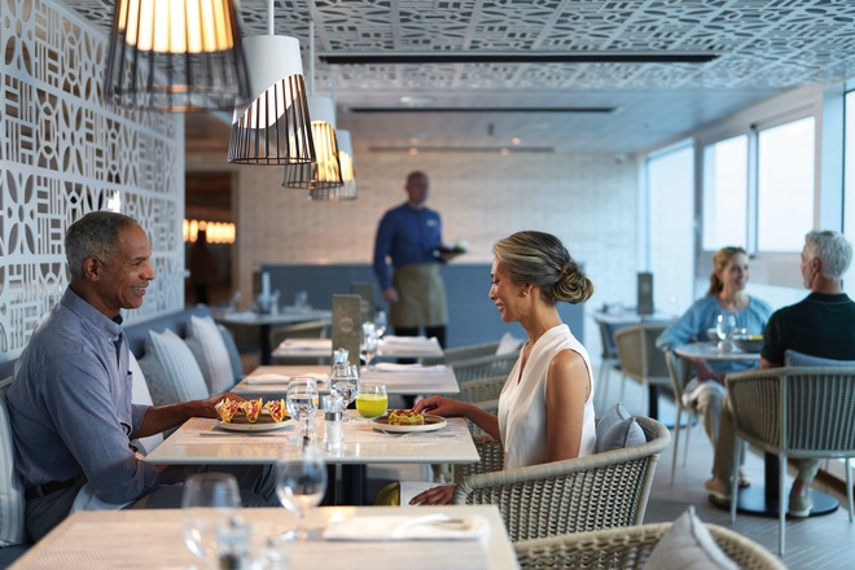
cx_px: 428
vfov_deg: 27.0
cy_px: 285
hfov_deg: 39.6
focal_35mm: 50
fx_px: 1187
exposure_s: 1/50
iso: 50
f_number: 1.6
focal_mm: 50
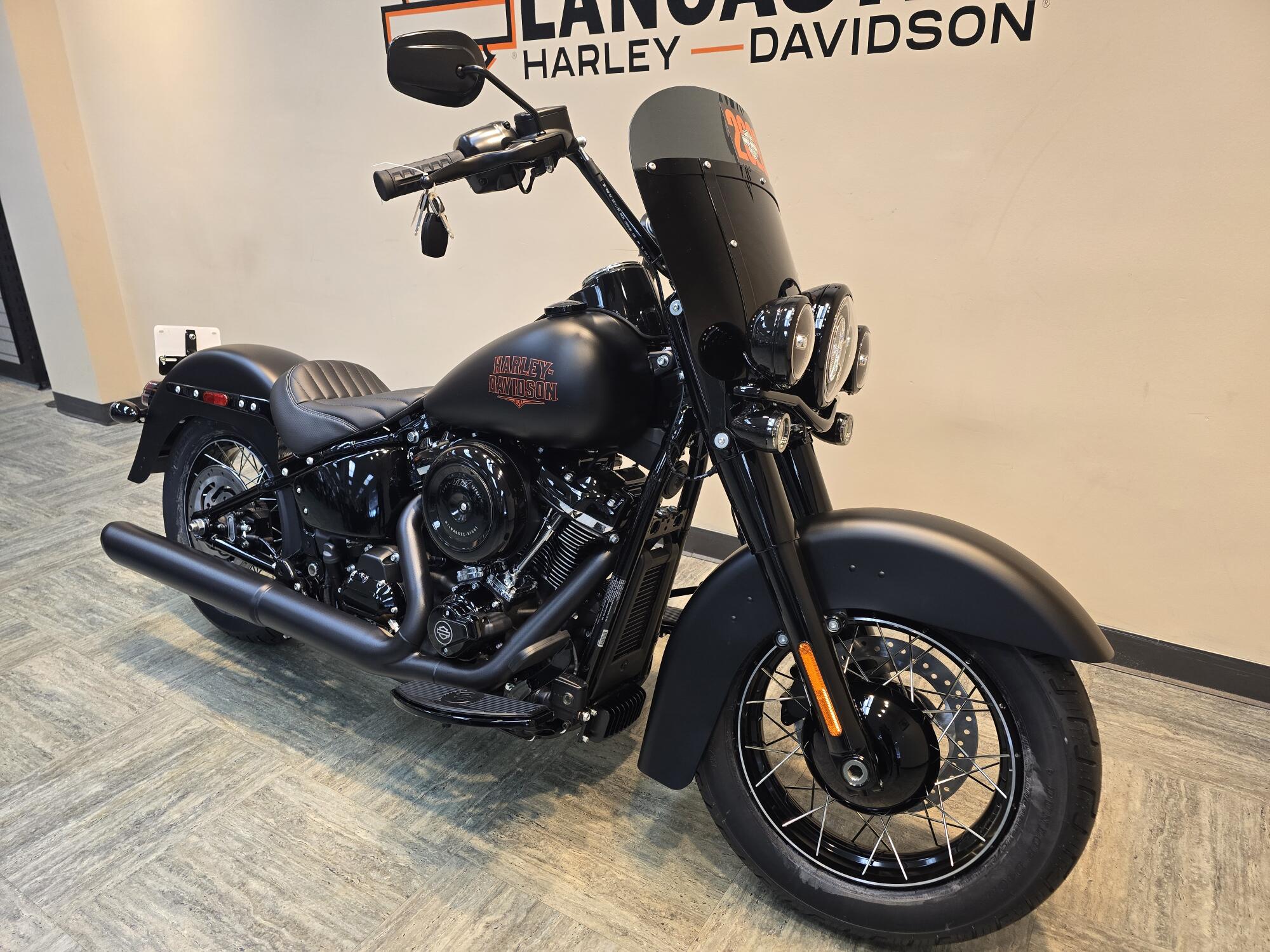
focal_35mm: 23
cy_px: 476
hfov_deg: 73.9
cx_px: 635
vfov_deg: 58.9
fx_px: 844
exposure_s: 1/120
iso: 250
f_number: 1.7
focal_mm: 6.3
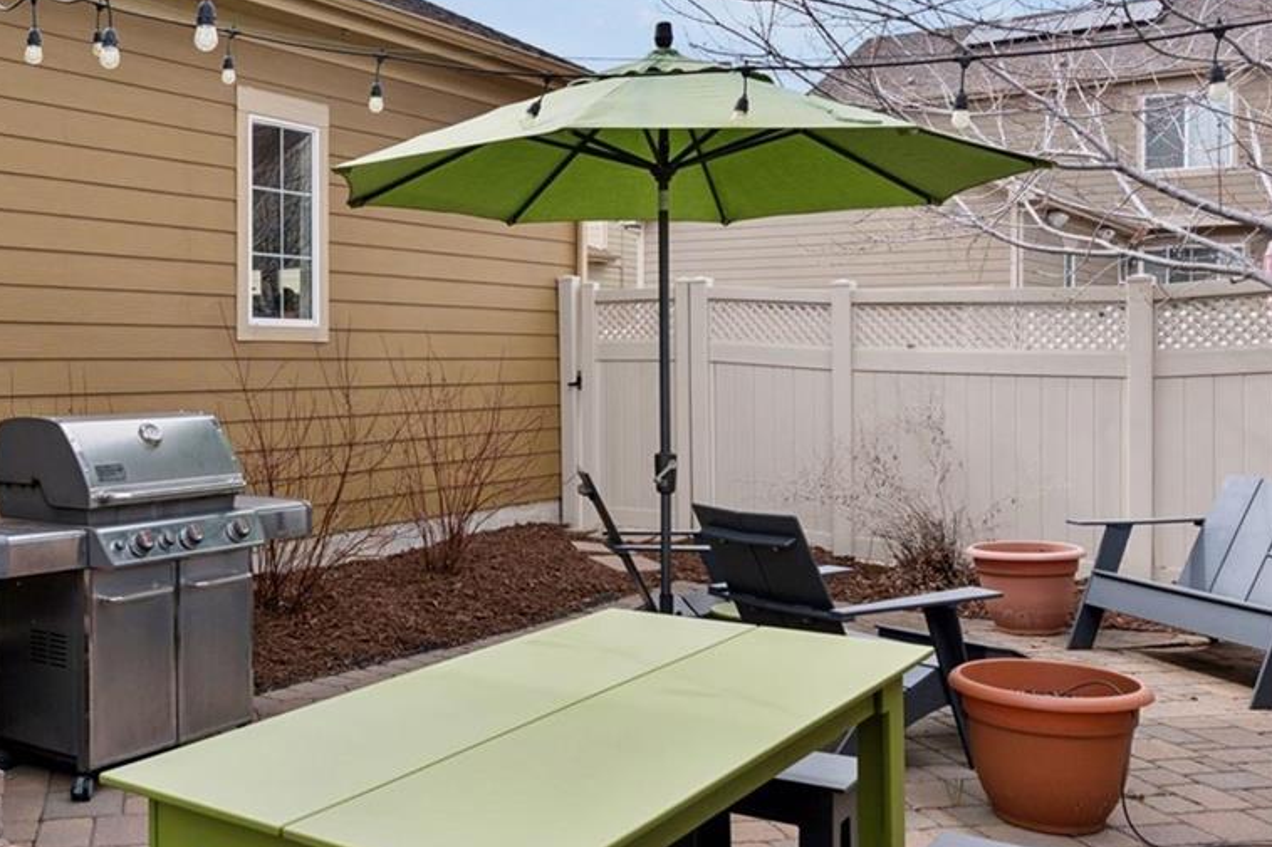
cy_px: 386
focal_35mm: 38
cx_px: 366
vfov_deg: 35.0
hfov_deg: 49.3
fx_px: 1342
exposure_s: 1/500
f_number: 8
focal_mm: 18
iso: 400
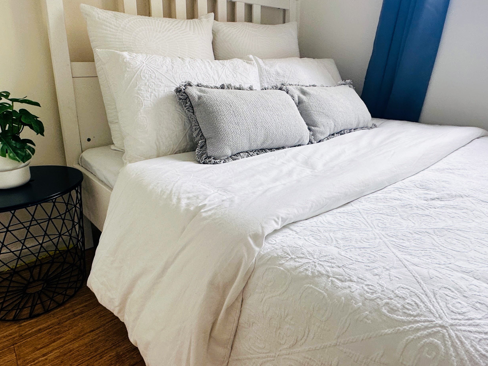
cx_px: 212
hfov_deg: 73.6
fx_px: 324
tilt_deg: -16.8
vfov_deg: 58.7
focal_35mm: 23
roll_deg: +0.6
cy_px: 162
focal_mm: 2.22
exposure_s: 1/99
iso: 80
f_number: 2.2
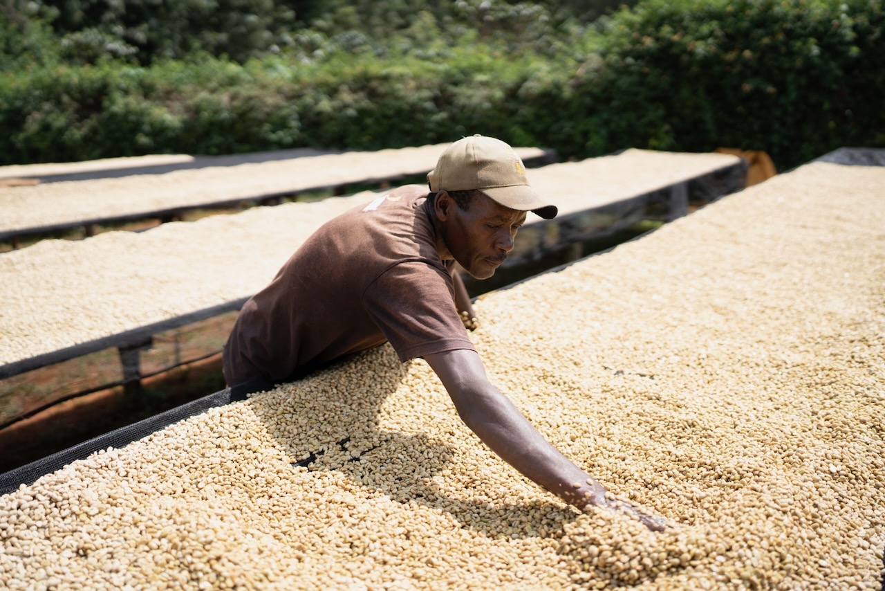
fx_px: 861
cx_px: 442
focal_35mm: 35
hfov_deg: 54.4
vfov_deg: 37.9
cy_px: 296
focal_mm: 35
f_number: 1.6
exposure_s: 1/8000
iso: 250
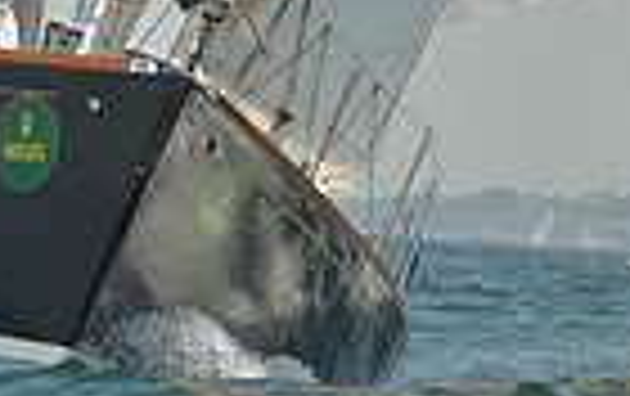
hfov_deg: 2.5
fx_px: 14514
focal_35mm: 844
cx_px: 202
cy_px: -263
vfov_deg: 1.6
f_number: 7.1
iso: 280
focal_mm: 200
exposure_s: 1/1250
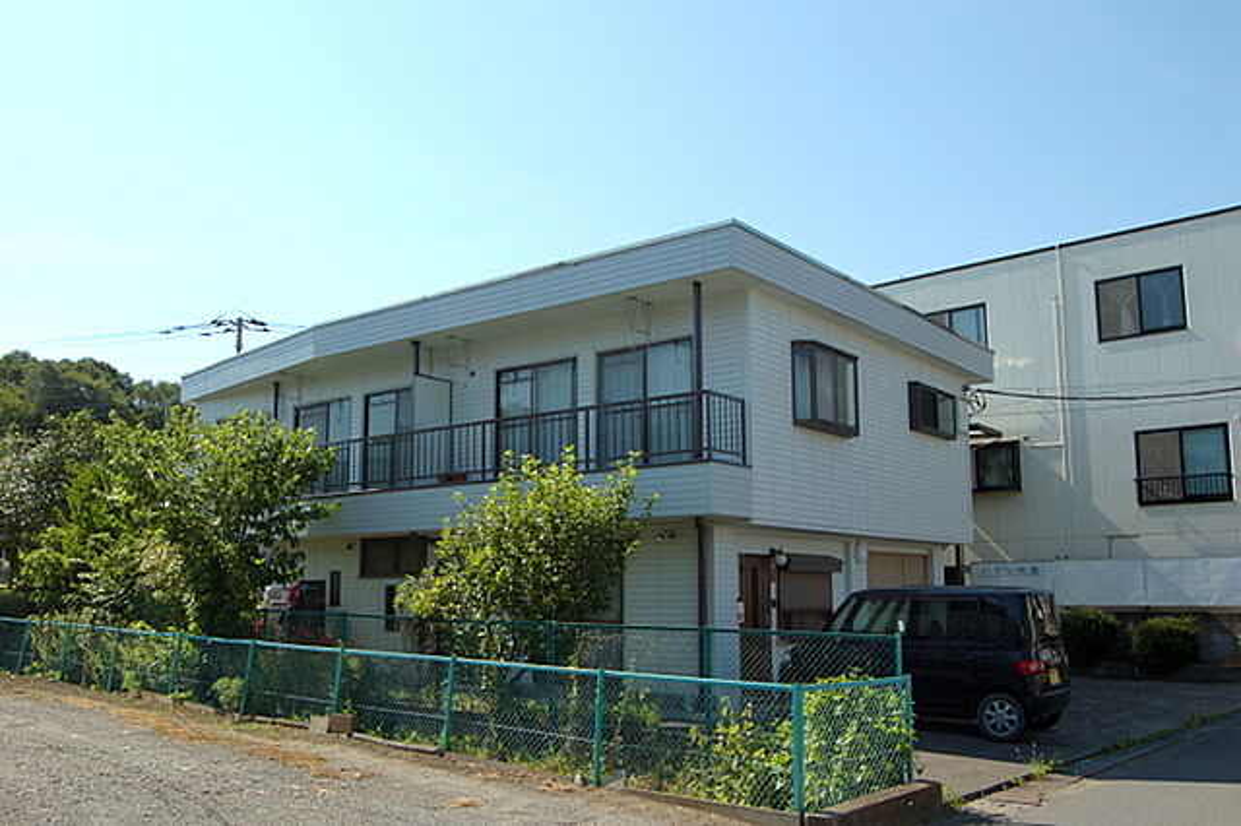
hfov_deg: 62.0
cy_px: 413
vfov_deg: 43.6
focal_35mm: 30
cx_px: 620
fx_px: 1034
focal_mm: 20
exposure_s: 1/320
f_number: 9
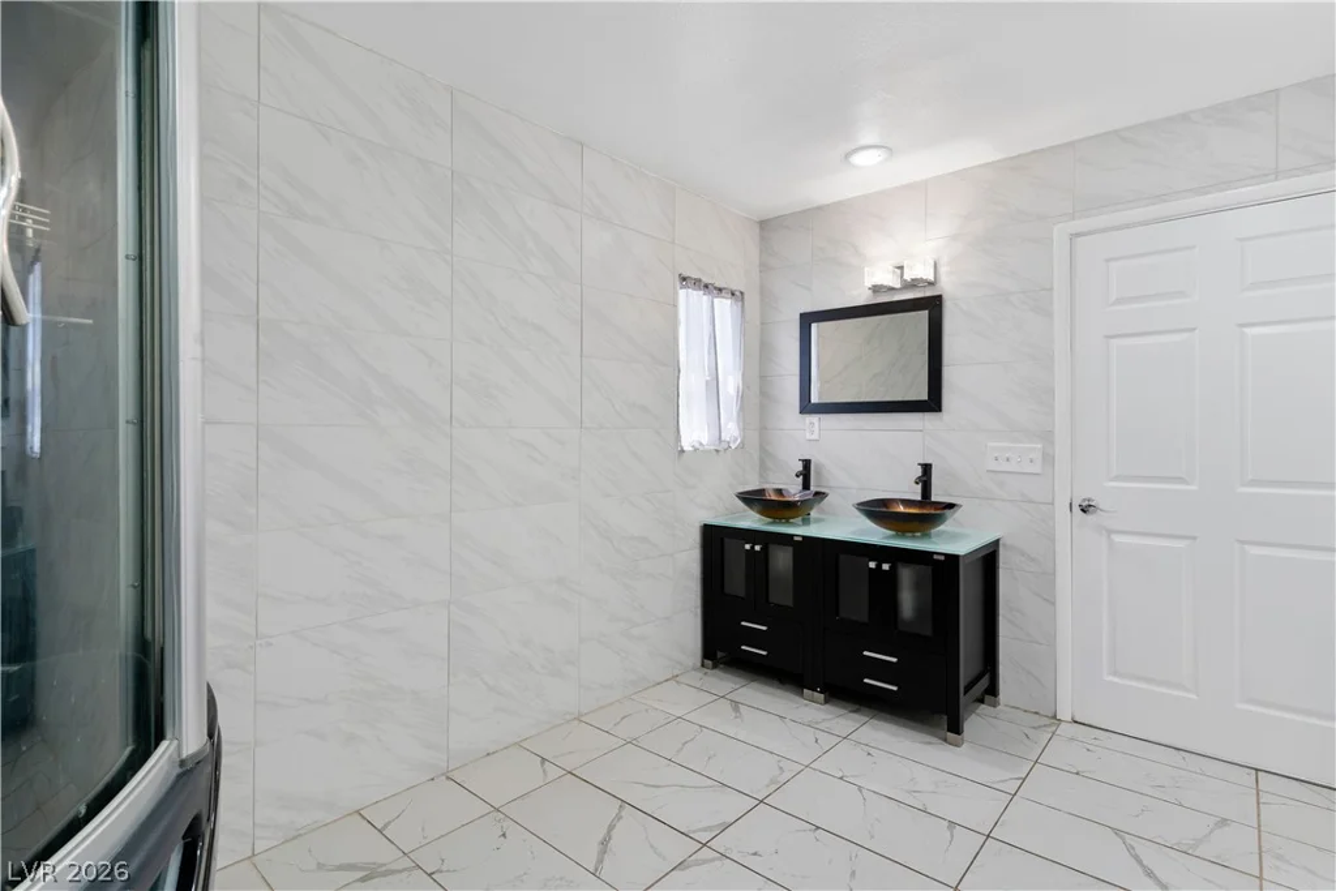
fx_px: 631
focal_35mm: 17
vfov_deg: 70.5
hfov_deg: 93.3
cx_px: 668
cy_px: 446
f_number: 8
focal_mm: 17
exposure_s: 1/13
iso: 1000
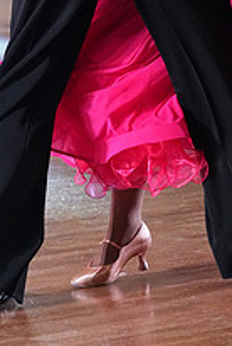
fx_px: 3362
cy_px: -121
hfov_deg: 3.9
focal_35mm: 349
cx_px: 201
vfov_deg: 5.9
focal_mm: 124
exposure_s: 1/400
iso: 6400
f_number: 4.5
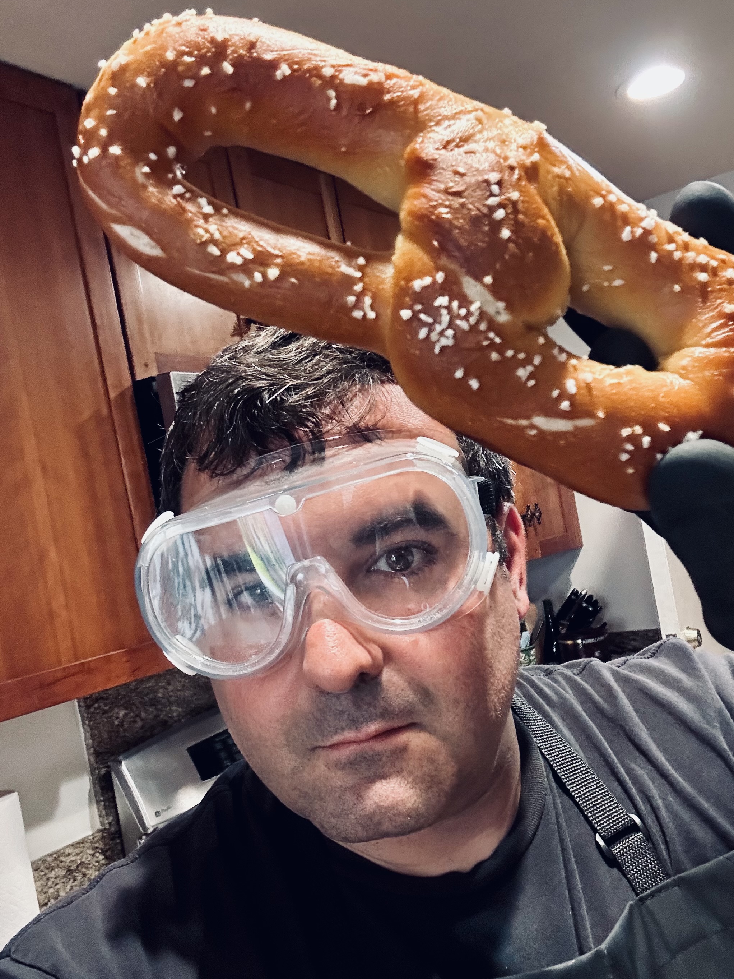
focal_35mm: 34
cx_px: 399
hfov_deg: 41.8
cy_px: 527
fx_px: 961
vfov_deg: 53.9
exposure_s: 1/30
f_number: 1.9
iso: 320
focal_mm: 2.69
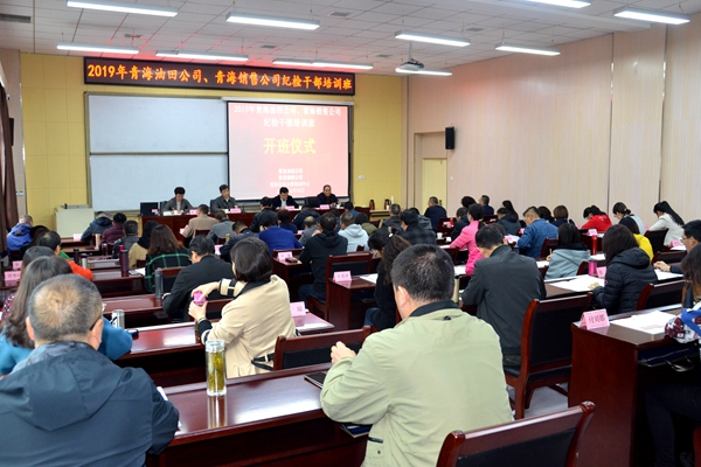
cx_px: 350
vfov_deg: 43.6
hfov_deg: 61.9
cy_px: 234
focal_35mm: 30
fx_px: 584
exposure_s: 1/60
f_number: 5.6
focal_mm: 20
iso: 1250
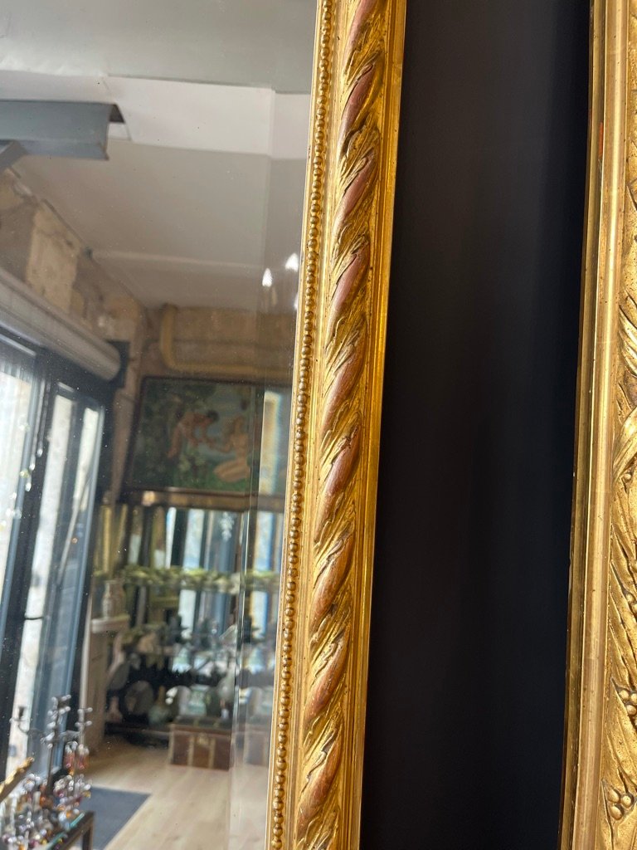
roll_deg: -2.1
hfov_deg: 53.1
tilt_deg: -3.1
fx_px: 638
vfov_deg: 67.3
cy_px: 425
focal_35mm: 26
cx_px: 318
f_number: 1.6
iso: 100
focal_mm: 5.1
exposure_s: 1/122
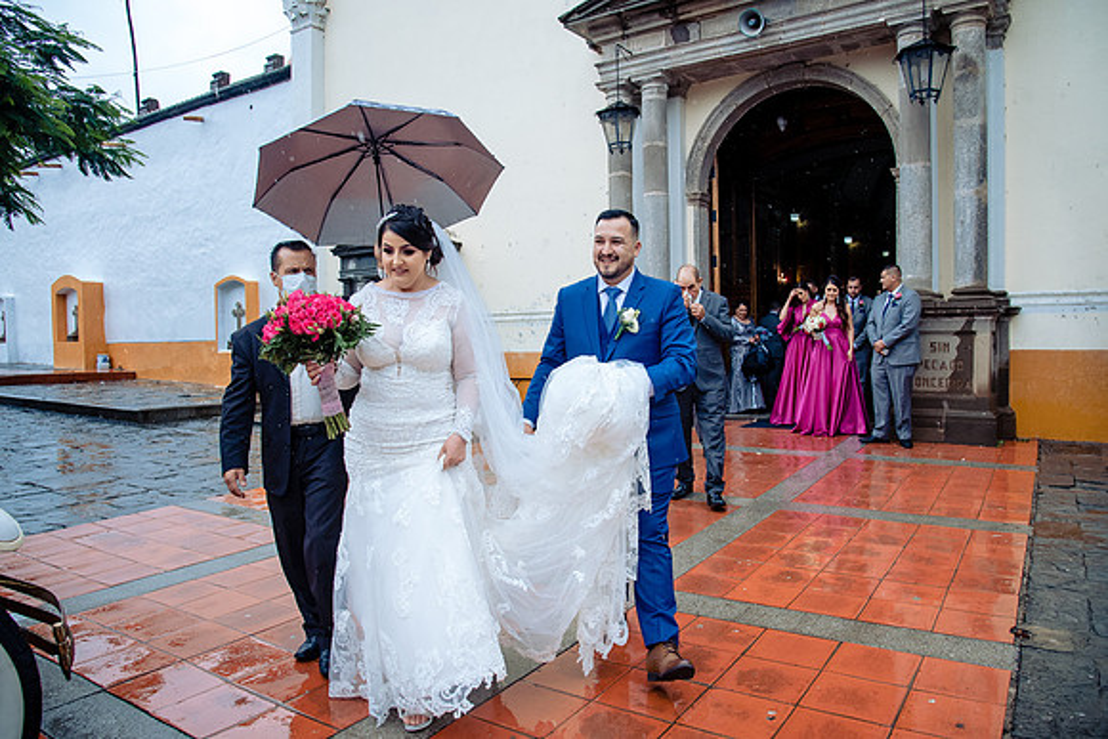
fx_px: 767
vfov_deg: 51.5
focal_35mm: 25
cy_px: 369
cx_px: 567
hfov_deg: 71.7
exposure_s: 1/1000
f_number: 7.1
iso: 1250
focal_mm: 24
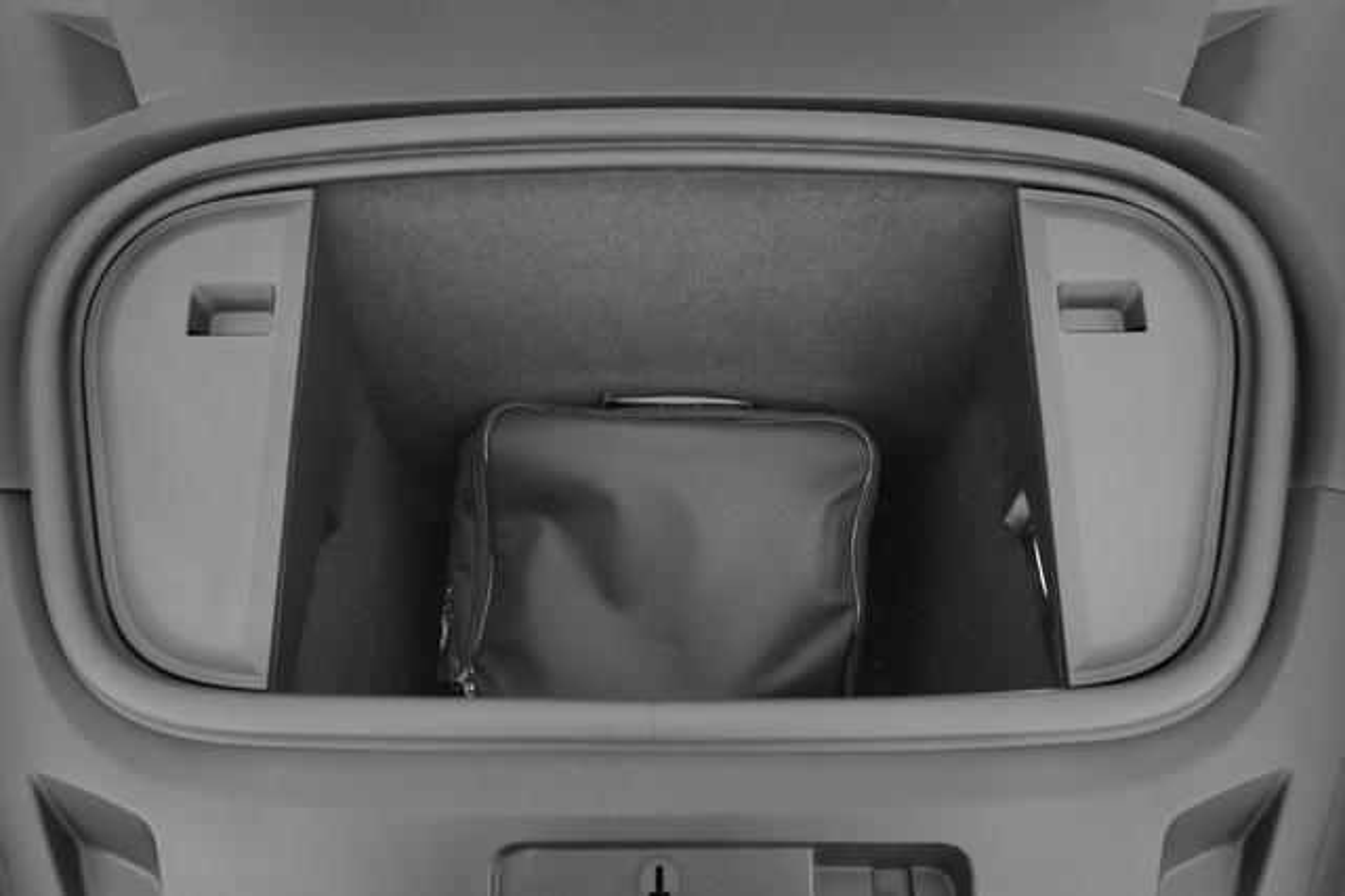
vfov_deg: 47.9
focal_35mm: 27
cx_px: 672
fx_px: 1008
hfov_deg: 67.4
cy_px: 448
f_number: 2.8
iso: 10000
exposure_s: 1/160
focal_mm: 27
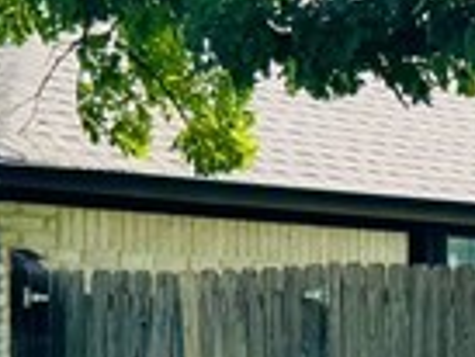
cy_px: 437
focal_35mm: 179
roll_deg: -0.2
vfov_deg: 8.2
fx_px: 2458
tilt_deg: -2.5
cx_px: 856
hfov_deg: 10.4
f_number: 1.78
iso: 80
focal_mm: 6.76
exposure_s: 1/1923
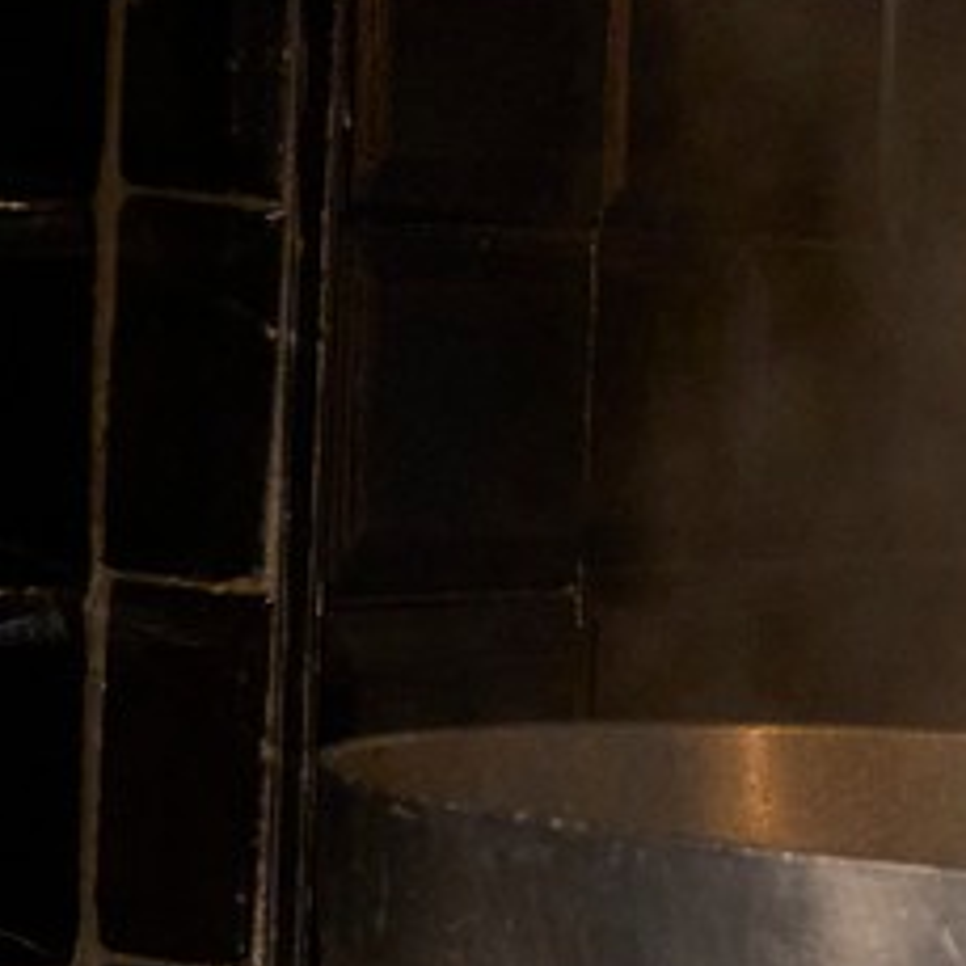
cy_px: 1122
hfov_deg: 7.3
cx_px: 2780
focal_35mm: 214
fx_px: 6756
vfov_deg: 8.1
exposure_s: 1/250
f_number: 2.8
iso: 3200
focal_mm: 32
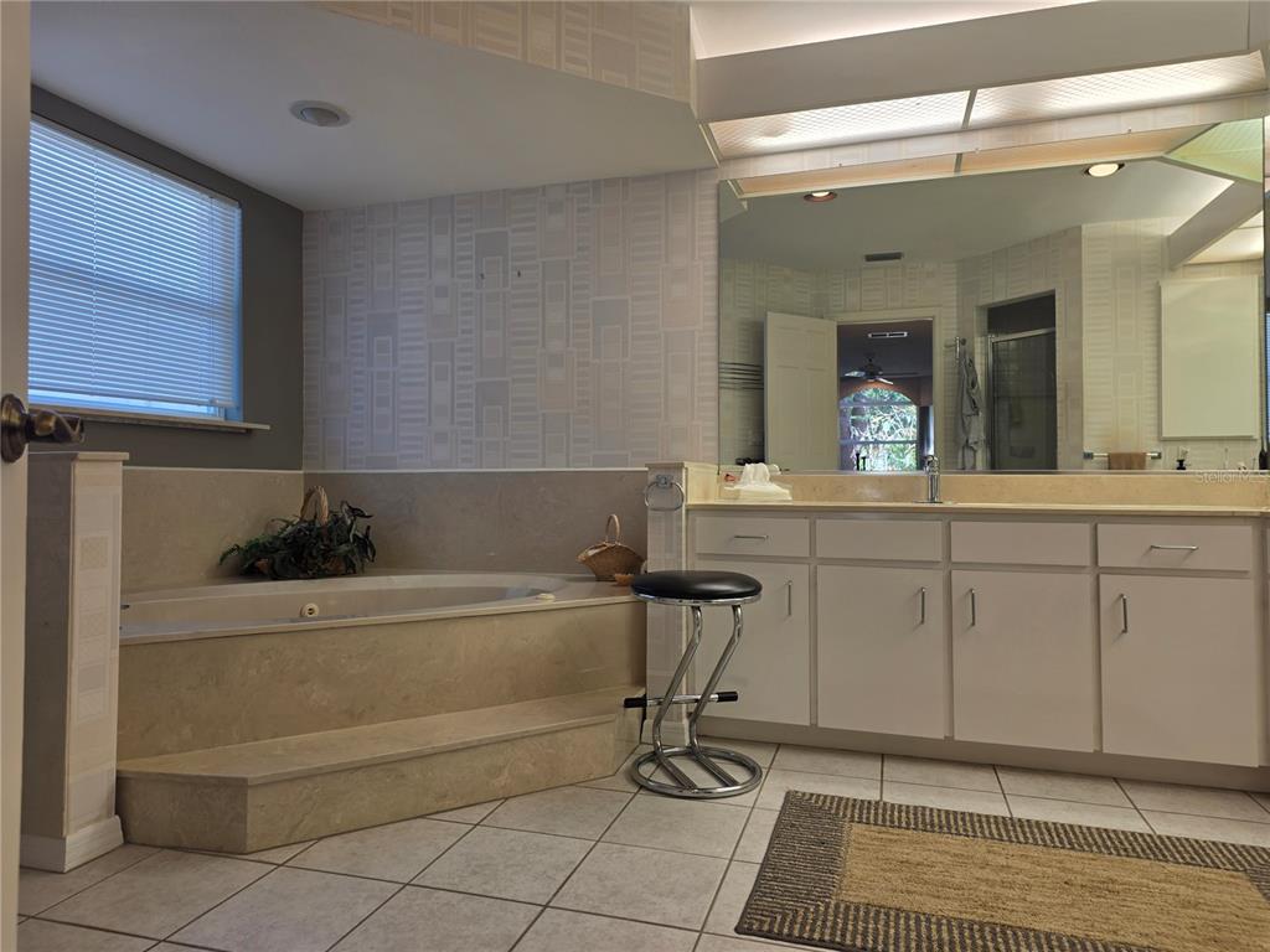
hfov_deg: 73.9
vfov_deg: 58.9
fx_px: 844
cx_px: 635
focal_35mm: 23
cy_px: 476
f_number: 1.7
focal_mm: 6.25
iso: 50
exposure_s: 1/120
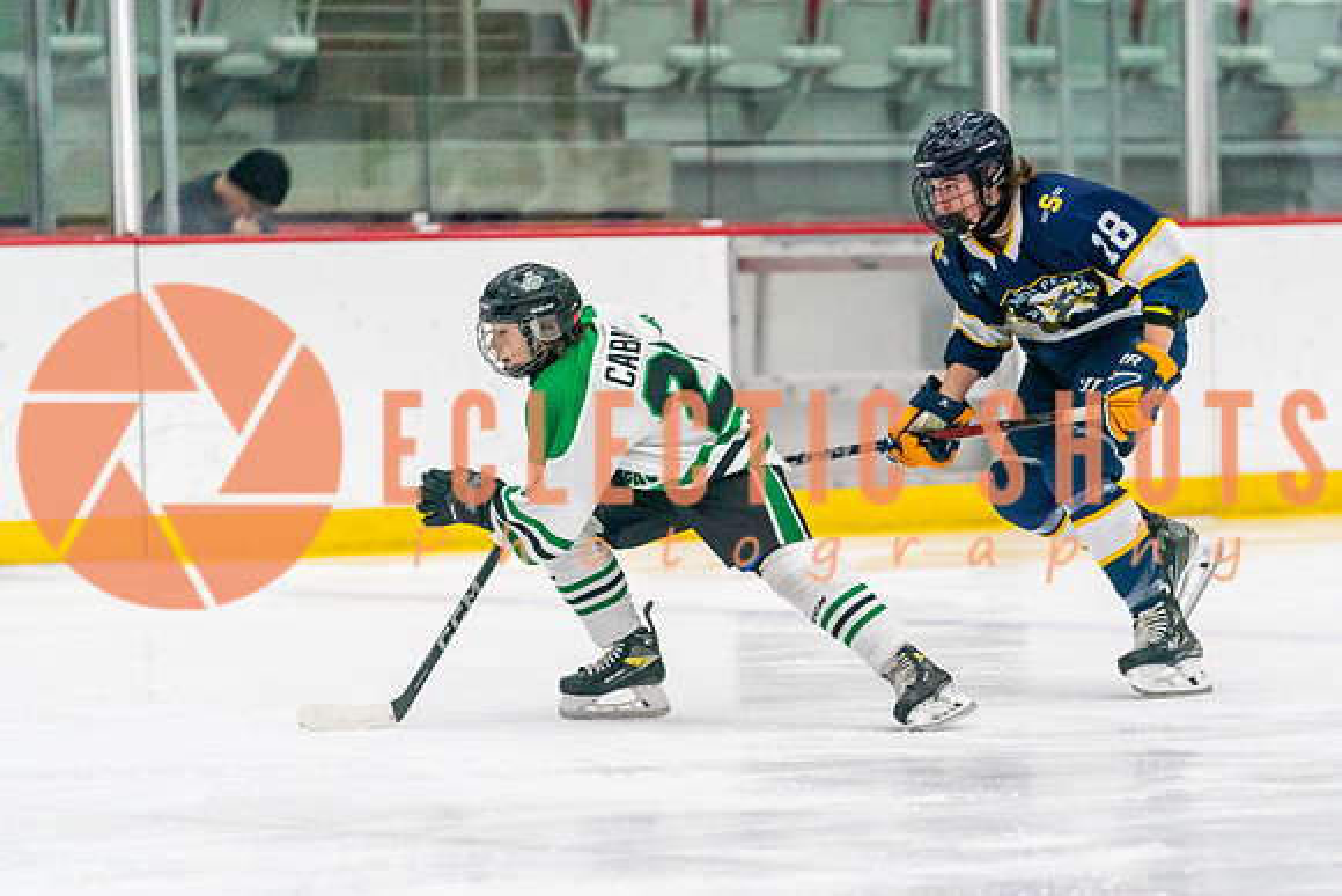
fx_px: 10166
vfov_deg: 5.0
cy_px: 588
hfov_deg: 7.6
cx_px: 795
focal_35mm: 273
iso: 4000
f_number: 2.8
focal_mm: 200
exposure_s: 1/1600
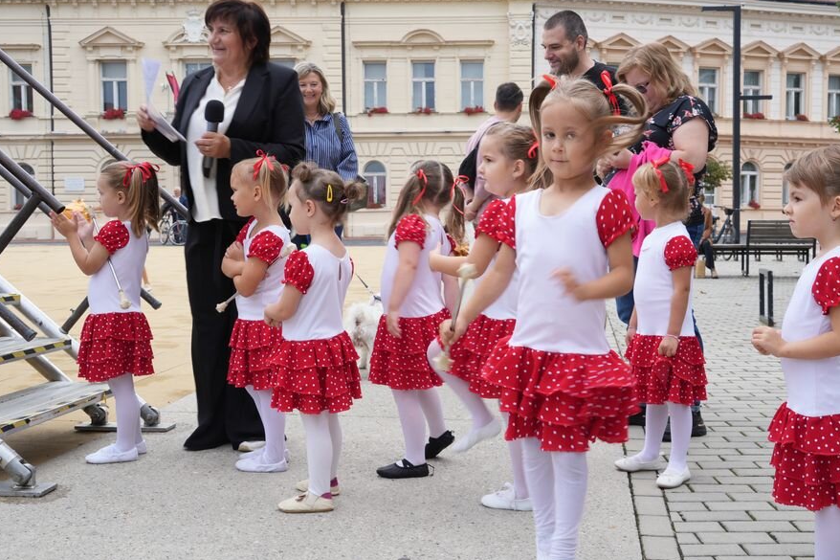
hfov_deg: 46.3
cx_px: 468
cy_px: 270
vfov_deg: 31.9
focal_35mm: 42
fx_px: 980
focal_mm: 36
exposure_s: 1/50
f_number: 10
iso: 100
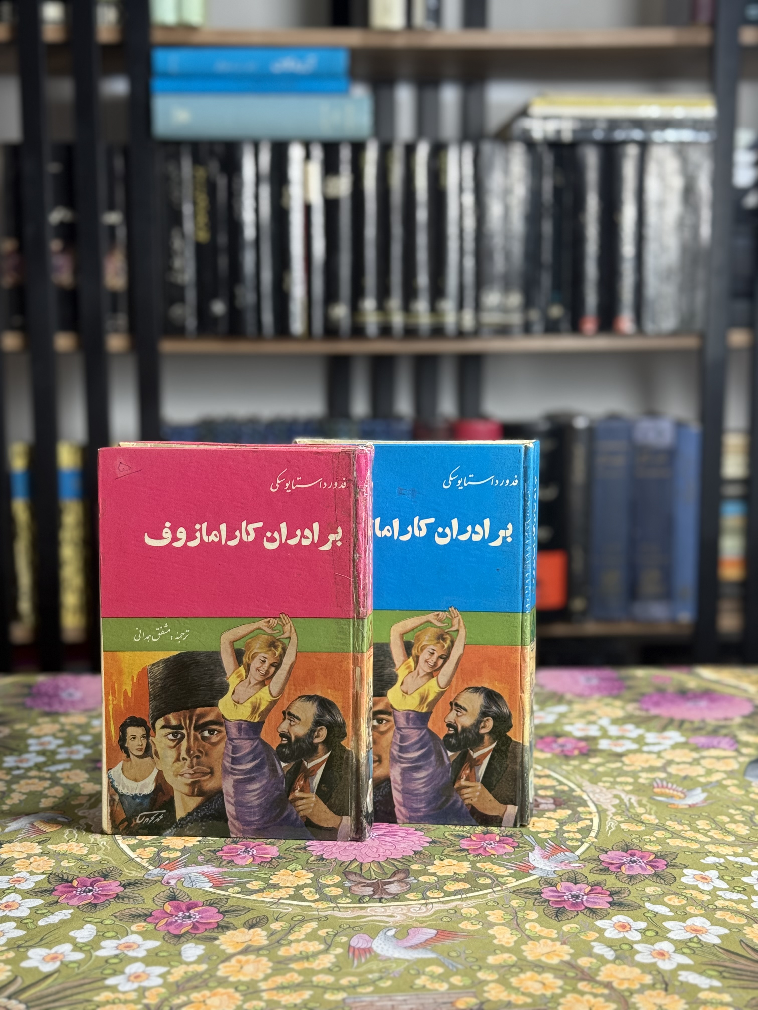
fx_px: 1401
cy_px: 505
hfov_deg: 30.3
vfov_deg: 39.7
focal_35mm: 48
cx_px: 379
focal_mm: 6.76
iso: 80
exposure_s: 1/50
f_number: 1.78
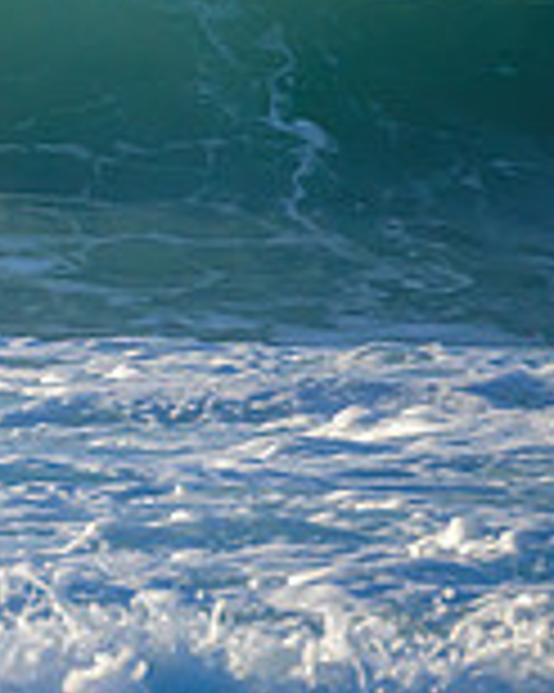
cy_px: 21
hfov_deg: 0.7
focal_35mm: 2307
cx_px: -852
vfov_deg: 0.8
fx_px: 47330
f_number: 11
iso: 800
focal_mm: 560
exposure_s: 1/1600
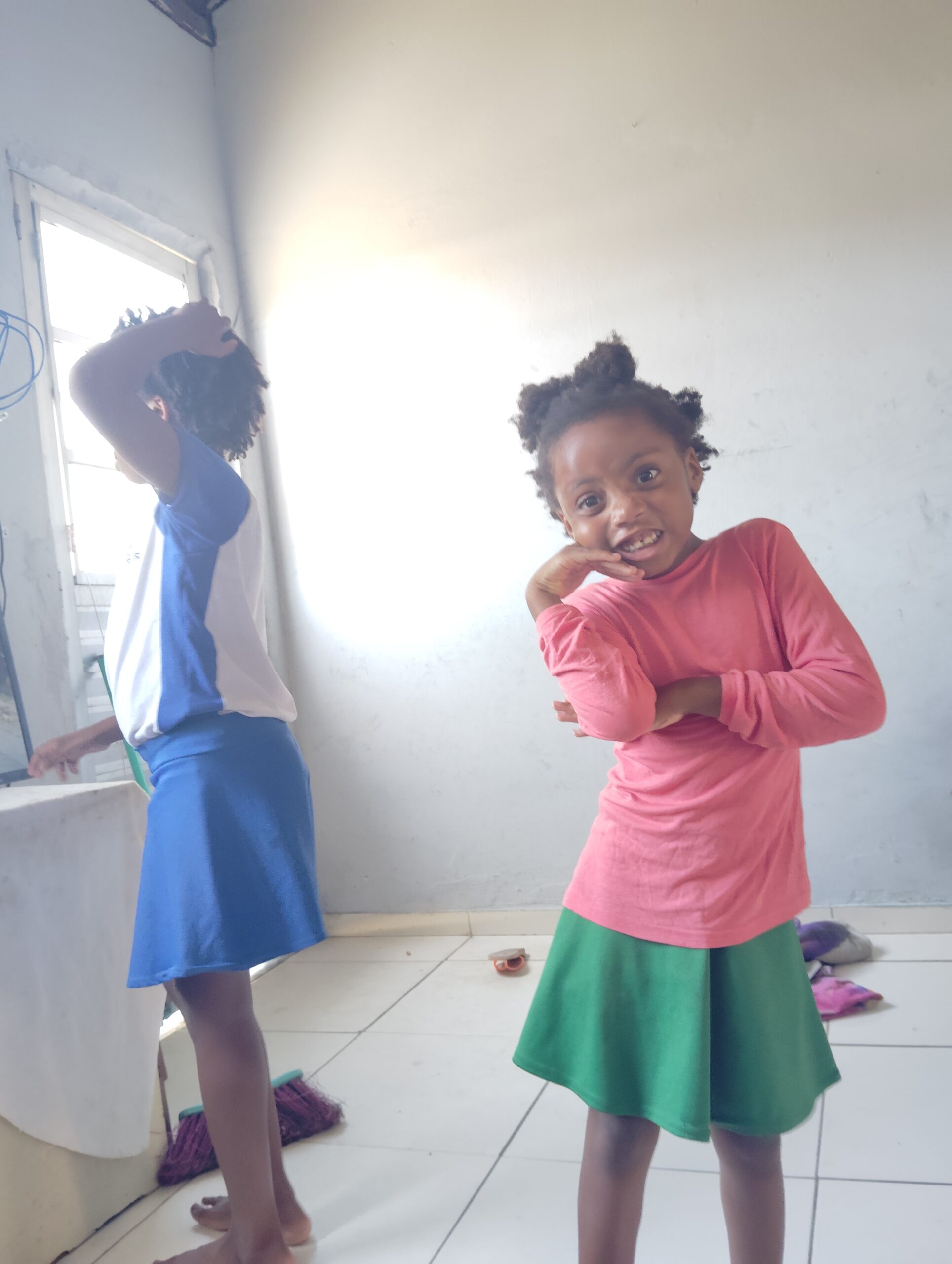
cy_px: 632
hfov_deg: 49.9
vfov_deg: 63.4
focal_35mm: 28
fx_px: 1024
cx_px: 476
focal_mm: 4.22
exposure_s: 1/40
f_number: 1.8
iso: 534
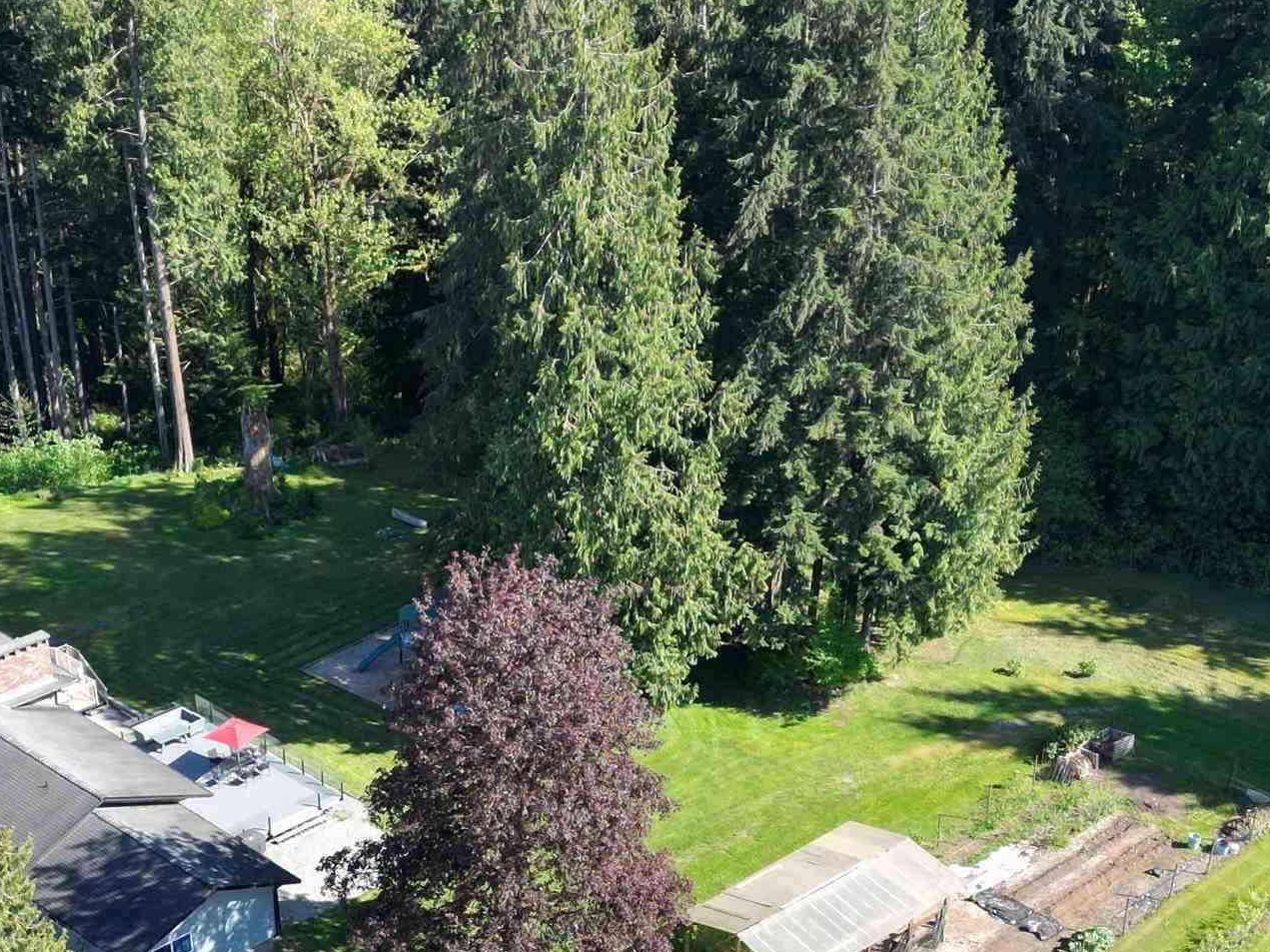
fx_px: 2128
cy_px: 797
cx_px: 538
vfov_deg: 24.7
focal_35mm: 58
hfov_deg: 33.2
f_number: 1.7
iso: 100
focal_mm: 6.72
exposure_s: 1/1250
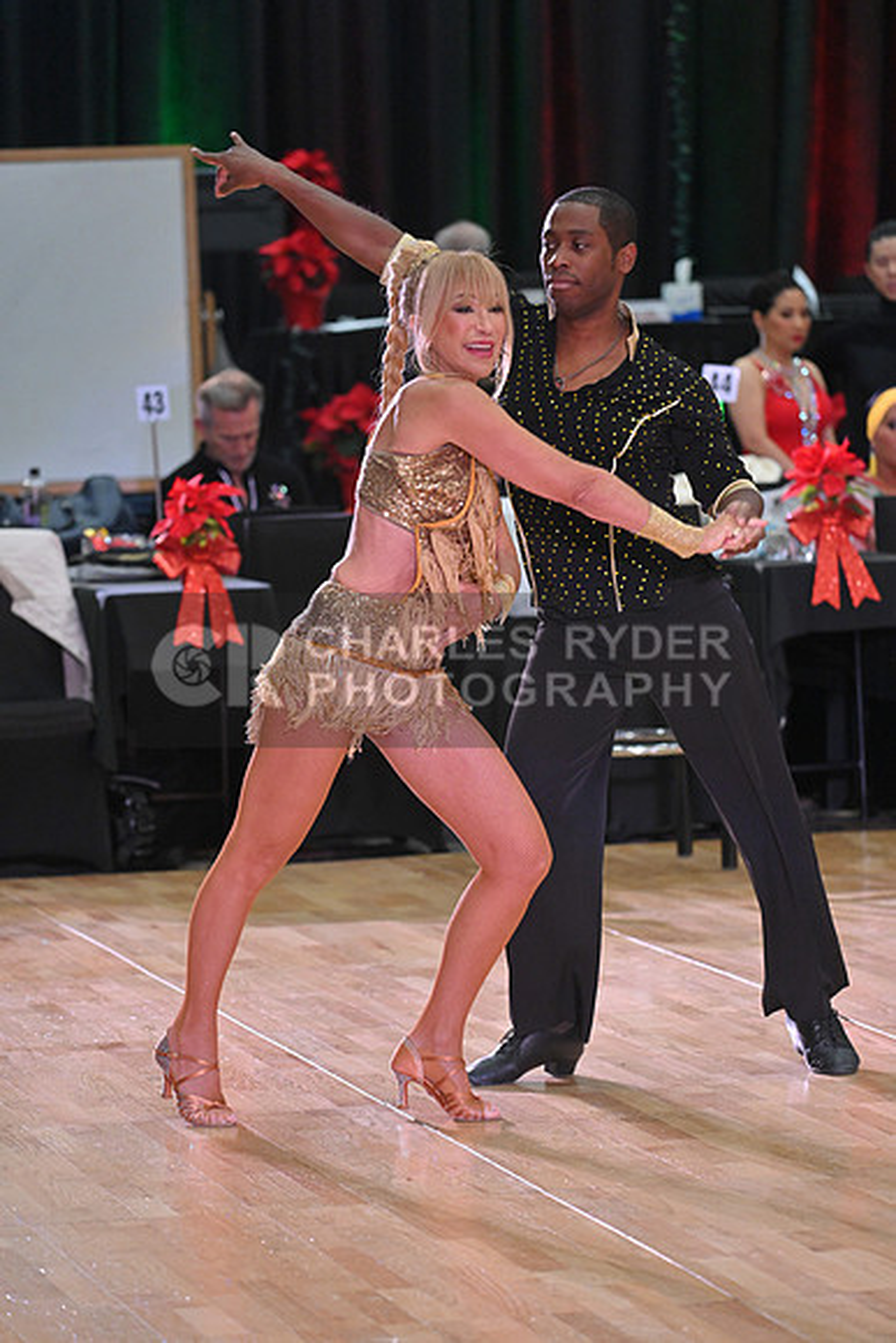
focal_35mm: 155
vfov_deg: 13.2
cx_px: 448
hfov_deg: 8.9
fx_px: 5783
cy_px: 672
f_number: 4
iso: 3200
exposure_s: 1/400
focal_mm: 155
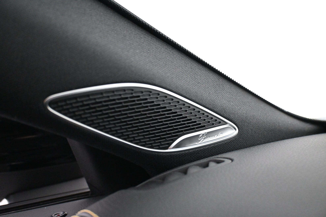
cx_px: 163
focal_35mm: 32
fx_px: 285
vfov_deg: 41.7
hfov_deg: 59.5
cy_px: 108
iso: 4500
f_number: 4
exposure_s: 1/60
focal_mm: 21
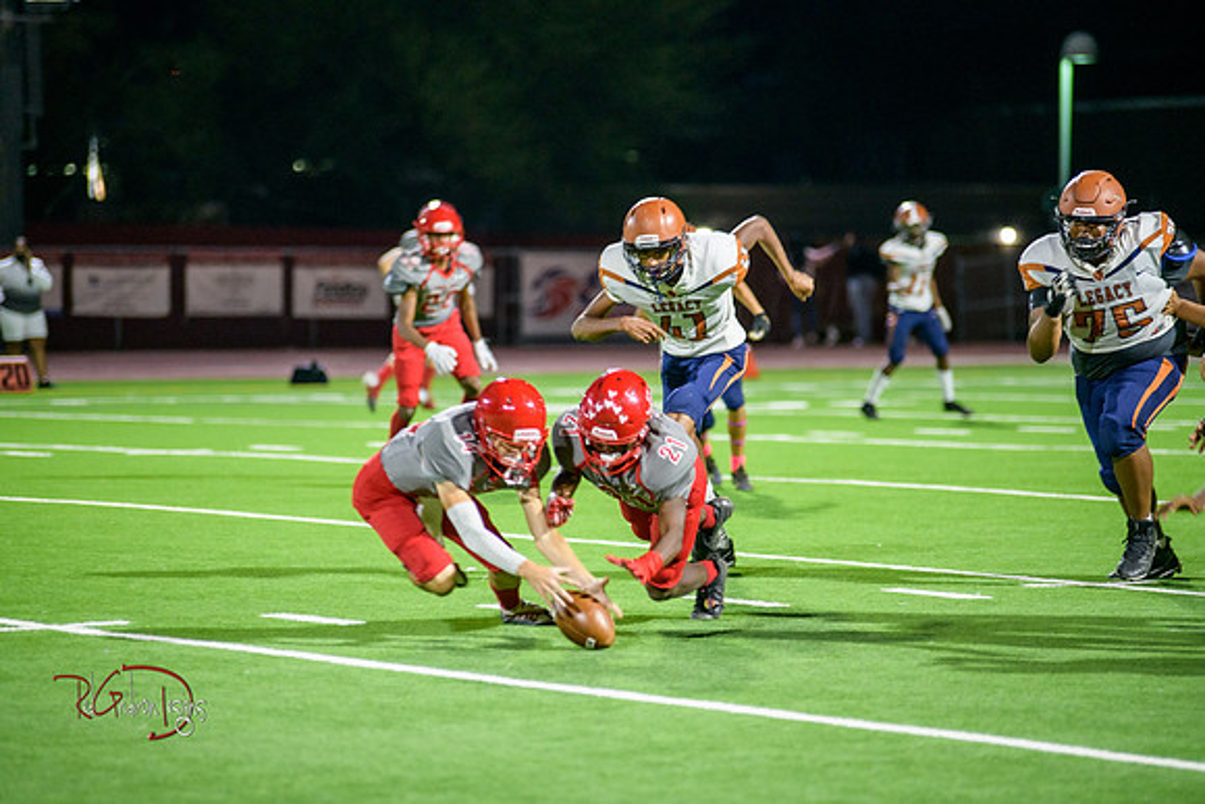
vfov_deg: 7.6
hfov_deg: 11.4
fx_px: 6026
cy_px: 402
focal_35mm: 180
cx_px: 602
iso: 1600
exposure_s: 1/250
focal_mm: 180
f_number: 2.8
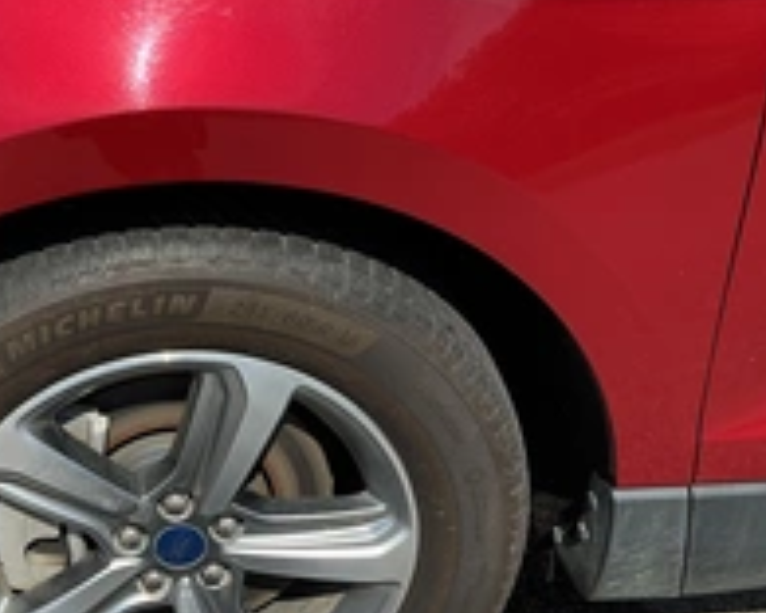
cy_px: 314
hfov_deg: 32.7
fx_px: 1270
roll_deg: -0.4
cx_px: 161
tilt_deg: -28.7
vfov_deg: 27.1
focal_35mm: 56
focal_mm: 3
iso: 25
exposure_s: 1/1168
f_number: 1.8
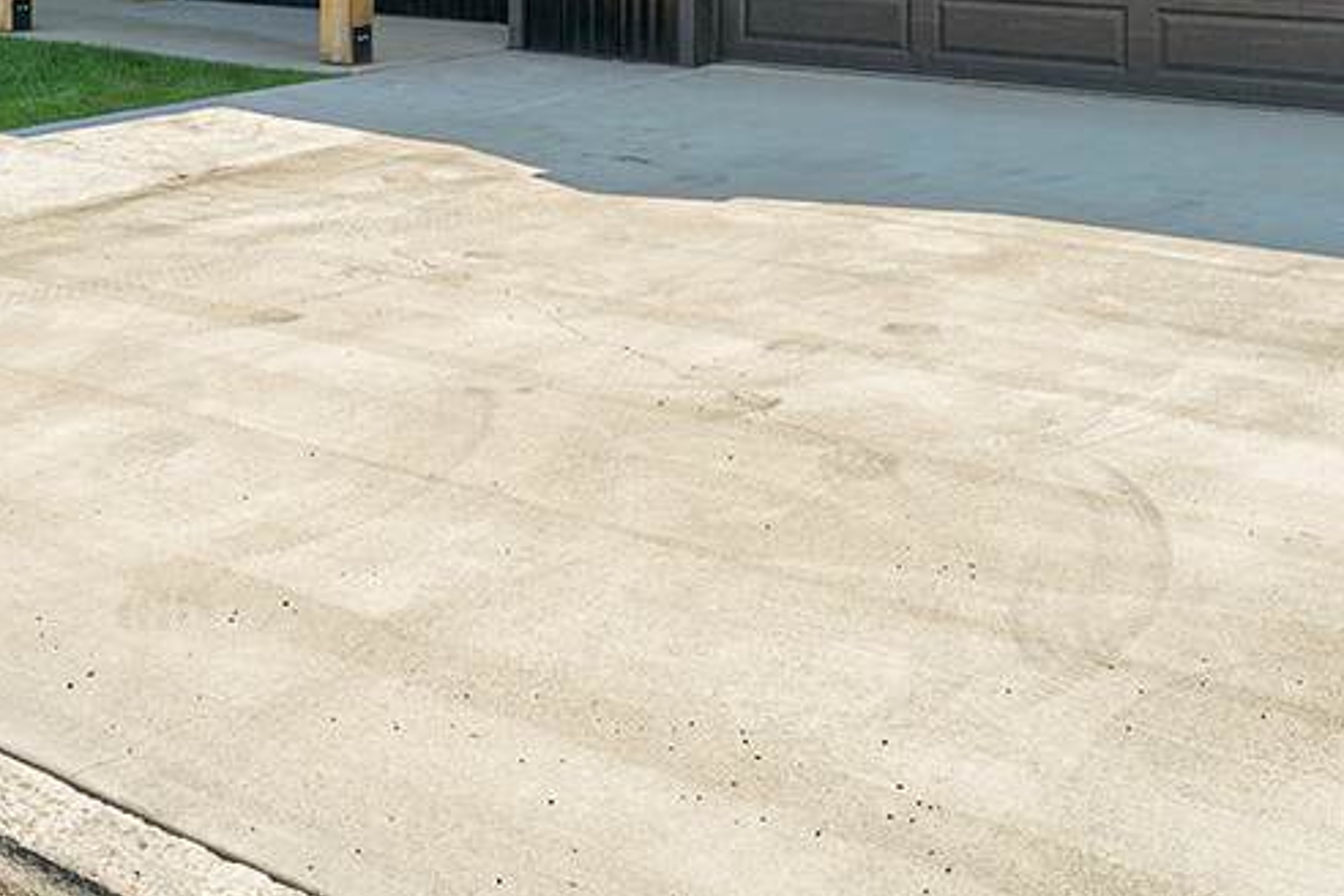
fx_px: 1970
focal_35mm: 53
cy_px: -235
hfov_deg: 37.0
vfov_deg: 23.1
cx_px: 385
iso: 640
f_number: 7.1
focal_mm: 20.3
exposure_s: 1/2500
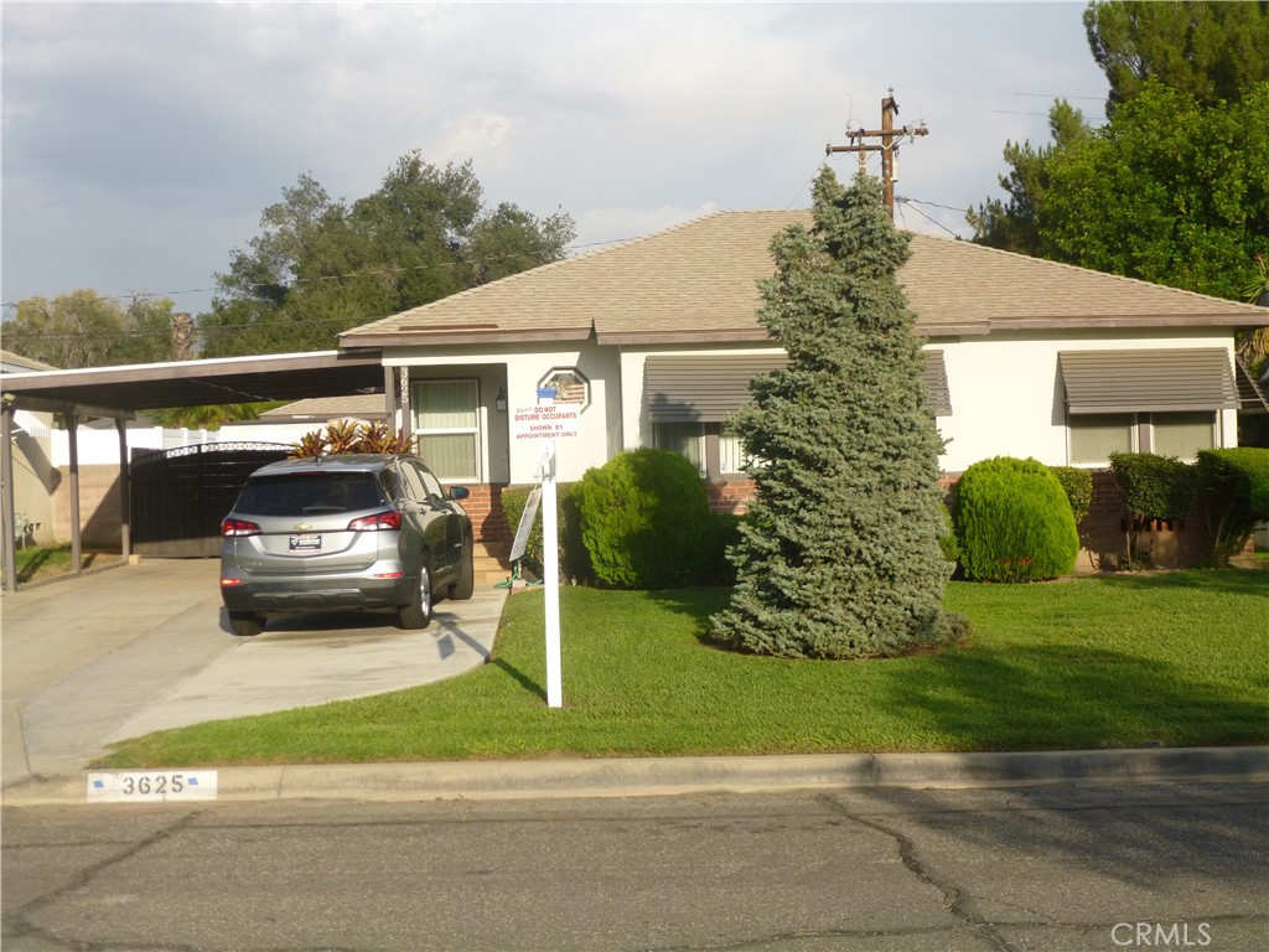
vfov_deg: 30.3
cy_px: 476
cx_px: 634
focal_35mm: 48
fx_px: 1760
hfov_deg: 39.7
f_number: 4
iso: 100
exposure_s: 1/640
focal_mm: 8.6
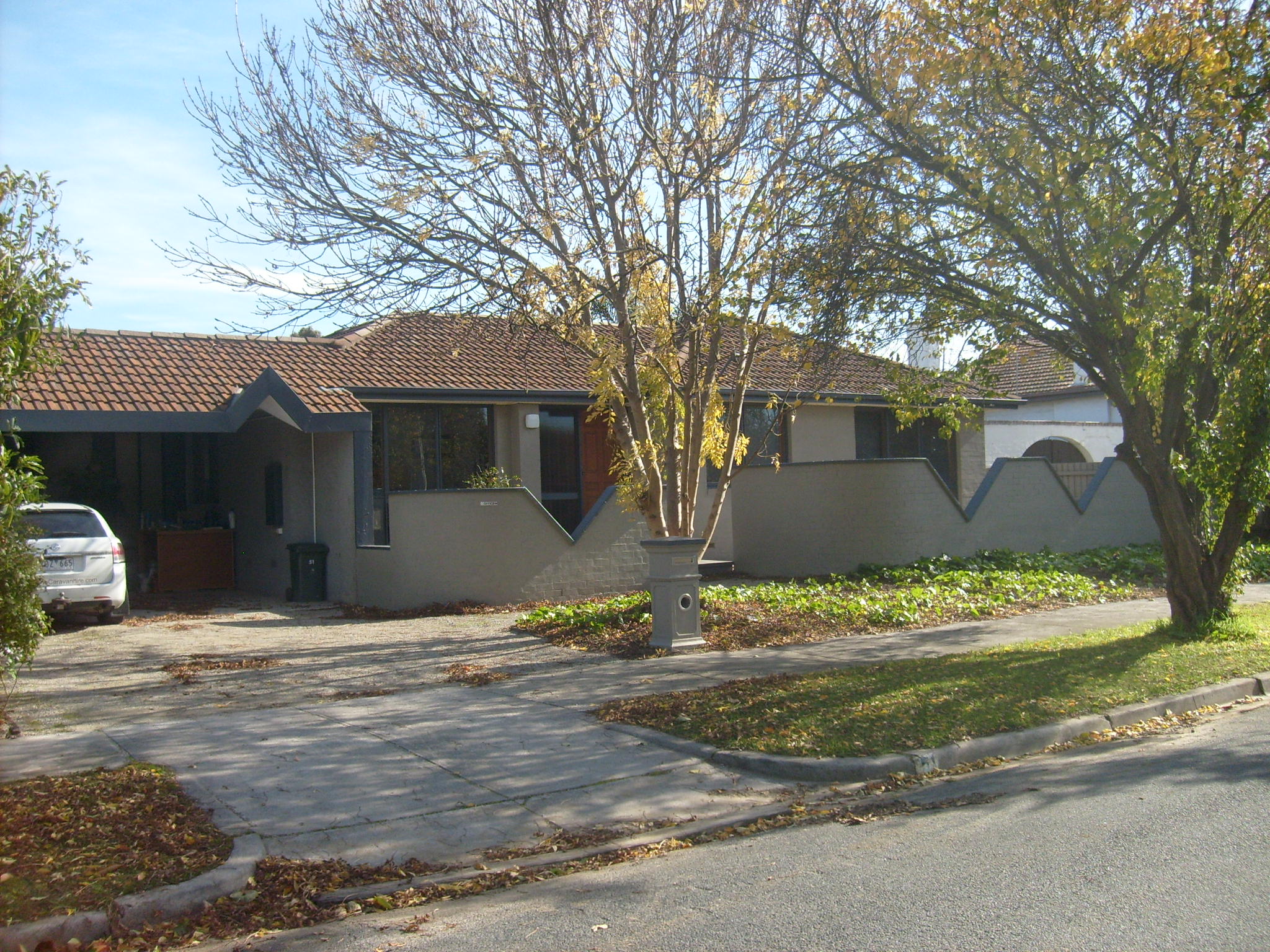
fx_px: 1284
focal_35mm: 35
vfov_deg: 40.7
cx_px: 635
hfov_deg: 52.6
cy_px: 476
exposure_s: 1/180
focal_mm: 5.8
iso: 80
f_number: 7.1
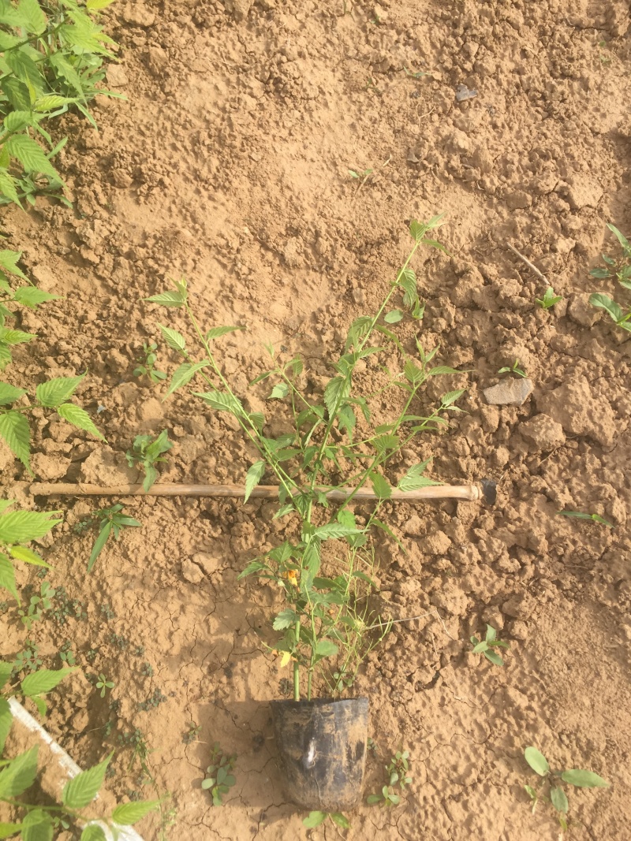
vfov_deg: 61.7
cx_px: 316
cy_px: 420
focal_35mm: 29
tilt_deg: -71.2
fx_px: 705
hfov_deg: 48.2
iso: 32
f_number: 2.2
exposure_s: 1/760
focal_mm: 4.15
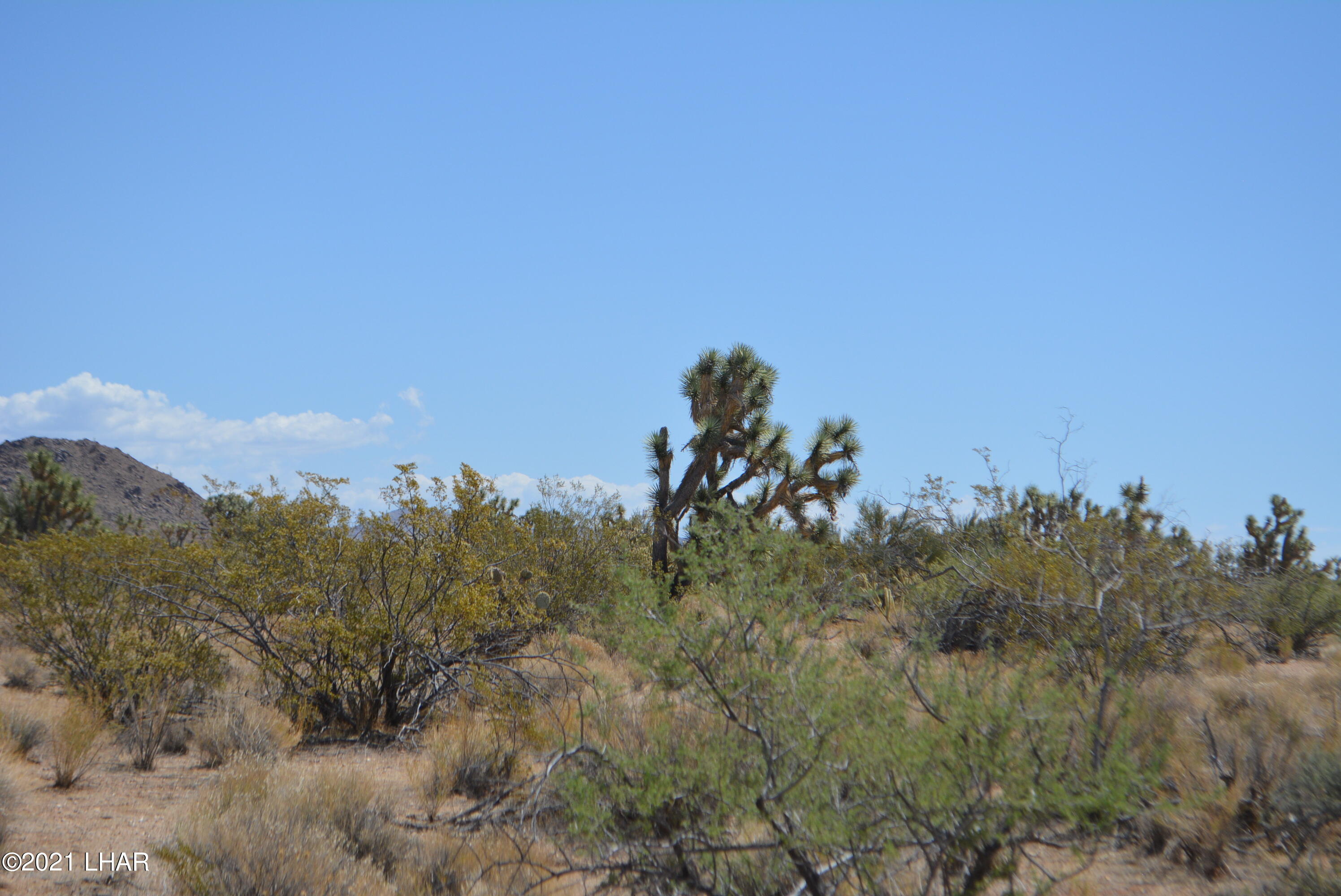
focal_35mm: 82
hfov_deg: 24.6
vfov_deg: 16.6
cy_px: 448
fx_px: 3075
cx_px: 670
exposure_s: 1/2000
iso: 400
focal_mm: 55
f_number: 7.1
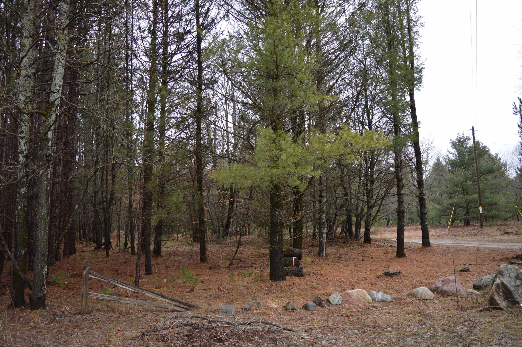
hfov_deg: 67.4
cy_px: 174
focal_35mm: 27
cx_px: 261
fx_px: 391
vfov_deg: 47.8
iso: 100
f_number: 4
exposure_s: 1/160
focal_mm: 18
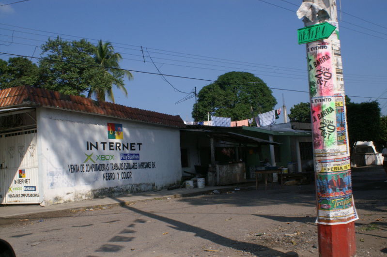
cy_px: 128
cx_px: 194
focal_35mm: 36
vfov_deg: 36.8
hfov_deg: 53.2
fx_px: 387
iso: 800
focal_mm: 24
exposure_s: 1/300
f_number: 25
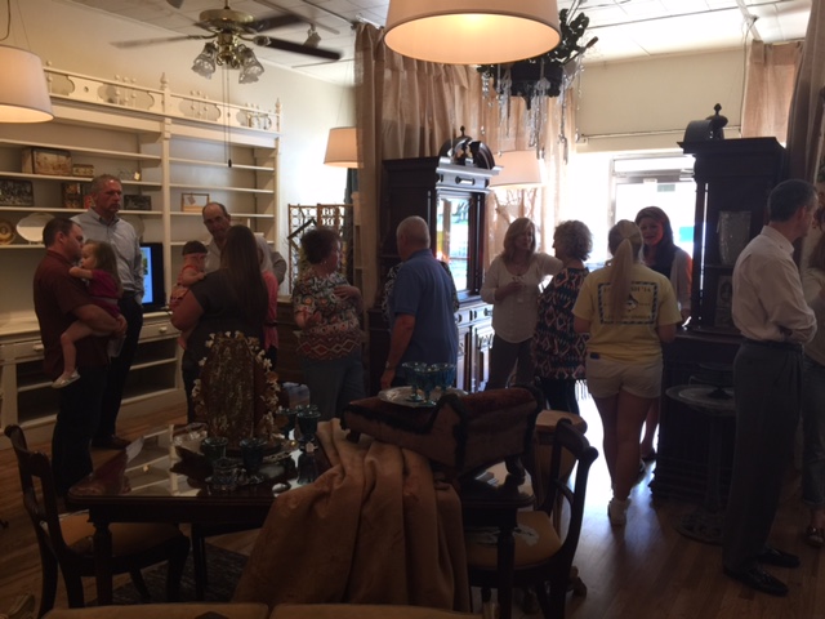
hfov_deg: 61.7
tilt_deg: -6.1
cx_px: 412
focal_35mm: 29
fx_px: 691
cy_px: 310
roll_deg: -0.7
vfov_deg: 48.2
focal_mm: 4.15
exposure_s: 1/15
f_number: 2.2
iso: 32
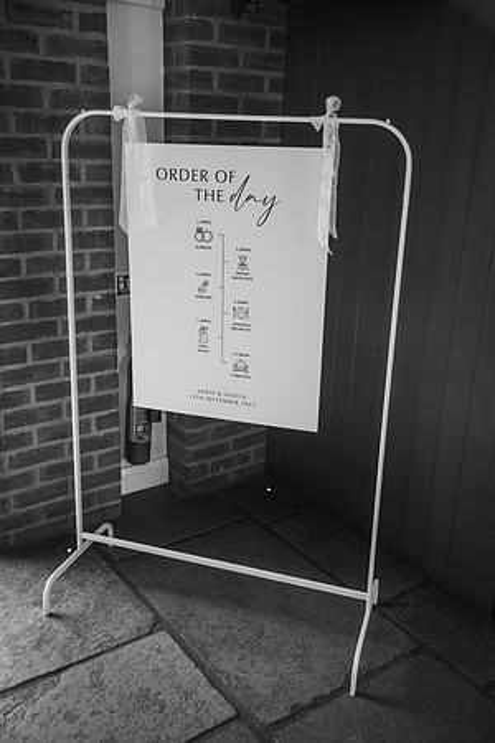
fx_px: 722
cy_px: 372
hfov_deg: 37.9
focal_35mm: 35
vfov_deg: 54.4
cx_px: 248
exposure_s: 1/200
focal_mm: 35
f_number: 4
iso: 280
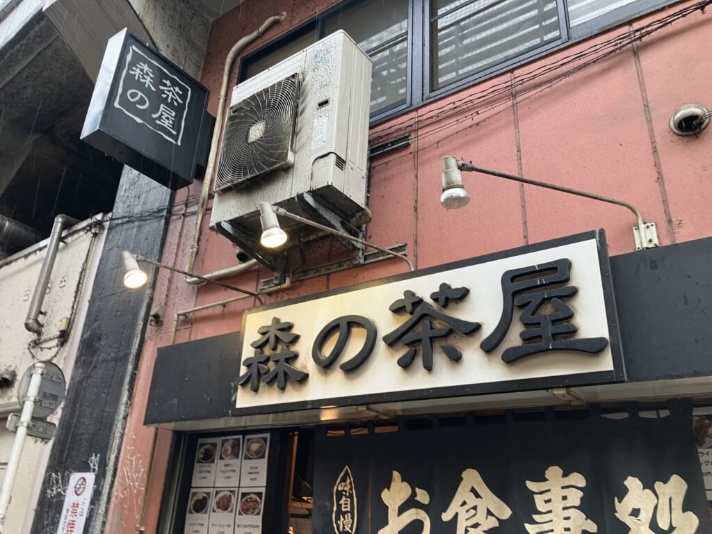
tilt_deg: +26.0
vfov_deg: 49.7
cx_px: 356
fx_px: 576
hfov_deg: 63.4
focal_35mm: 28
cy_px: 267
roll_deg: -3.1
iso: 50
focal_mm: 3.99
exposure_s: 1/50
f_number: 1.8
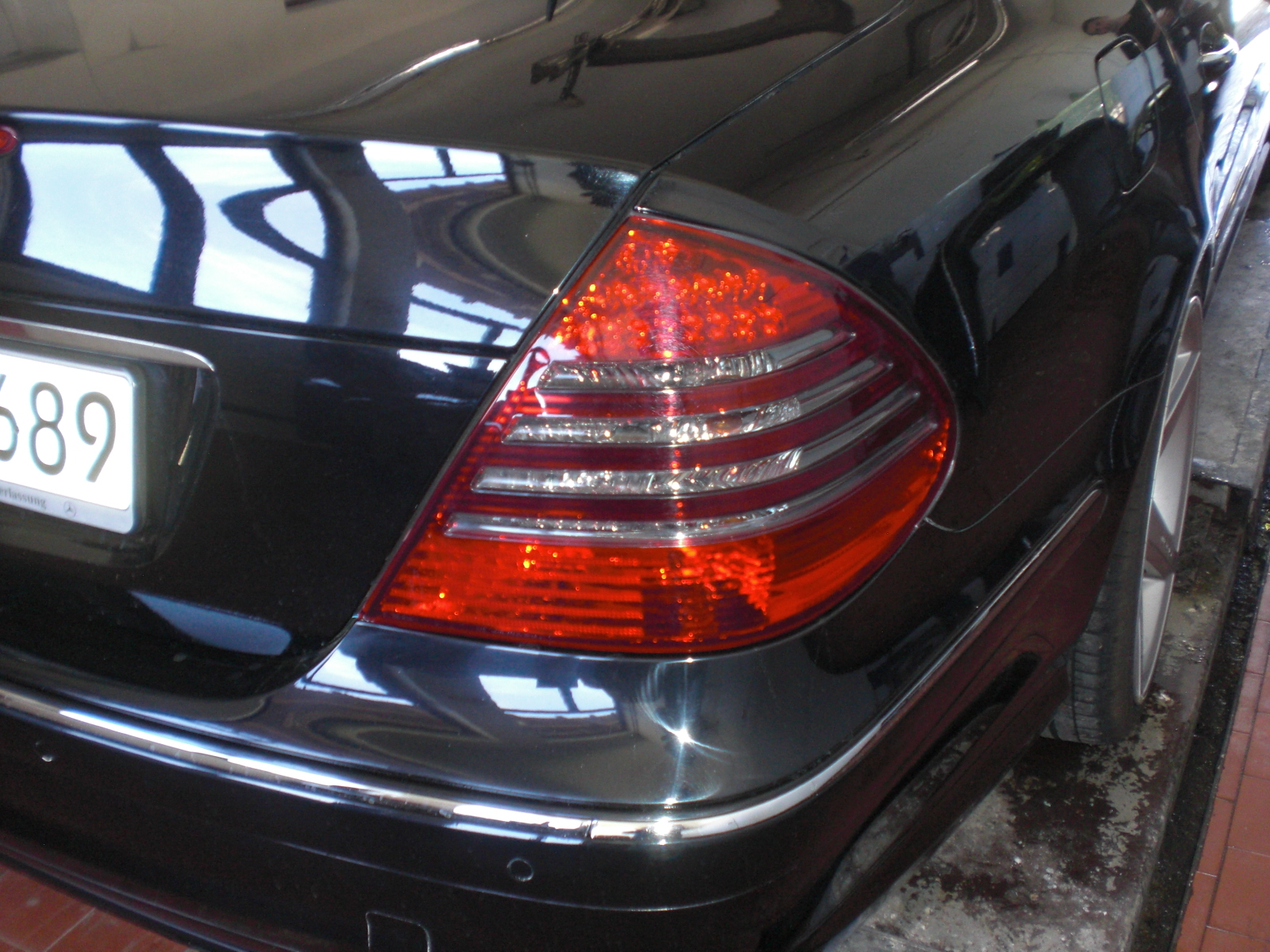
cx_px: 635
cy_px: 476
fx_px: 1394
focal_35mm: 38
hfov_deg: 49.0
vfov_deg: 37.7
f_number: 3.1
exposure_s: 1/30
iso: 200
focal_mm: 6.3
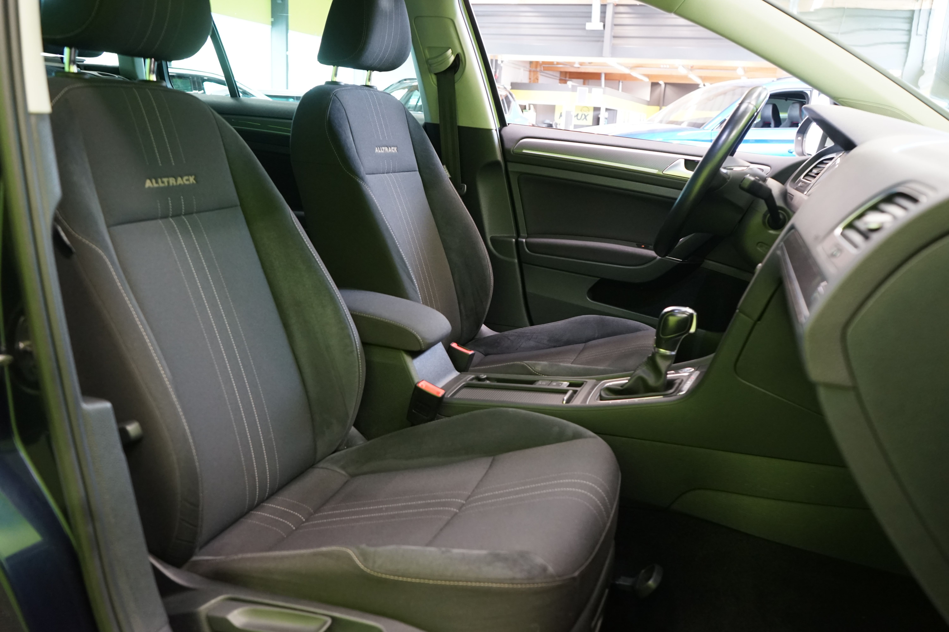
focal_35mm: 30
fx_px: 791
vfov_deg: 43.6
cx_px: 474
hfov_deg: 61.9
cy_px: 316
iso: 2000
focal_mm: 30
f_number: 5
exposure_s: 1/20
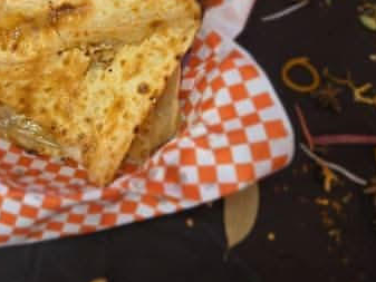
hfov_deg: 44.8
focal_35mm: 40
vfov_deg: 34.9
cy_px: 58
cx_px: 84
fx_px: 435
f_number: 1.8
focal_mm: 5.4
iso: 400
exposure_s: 1/30
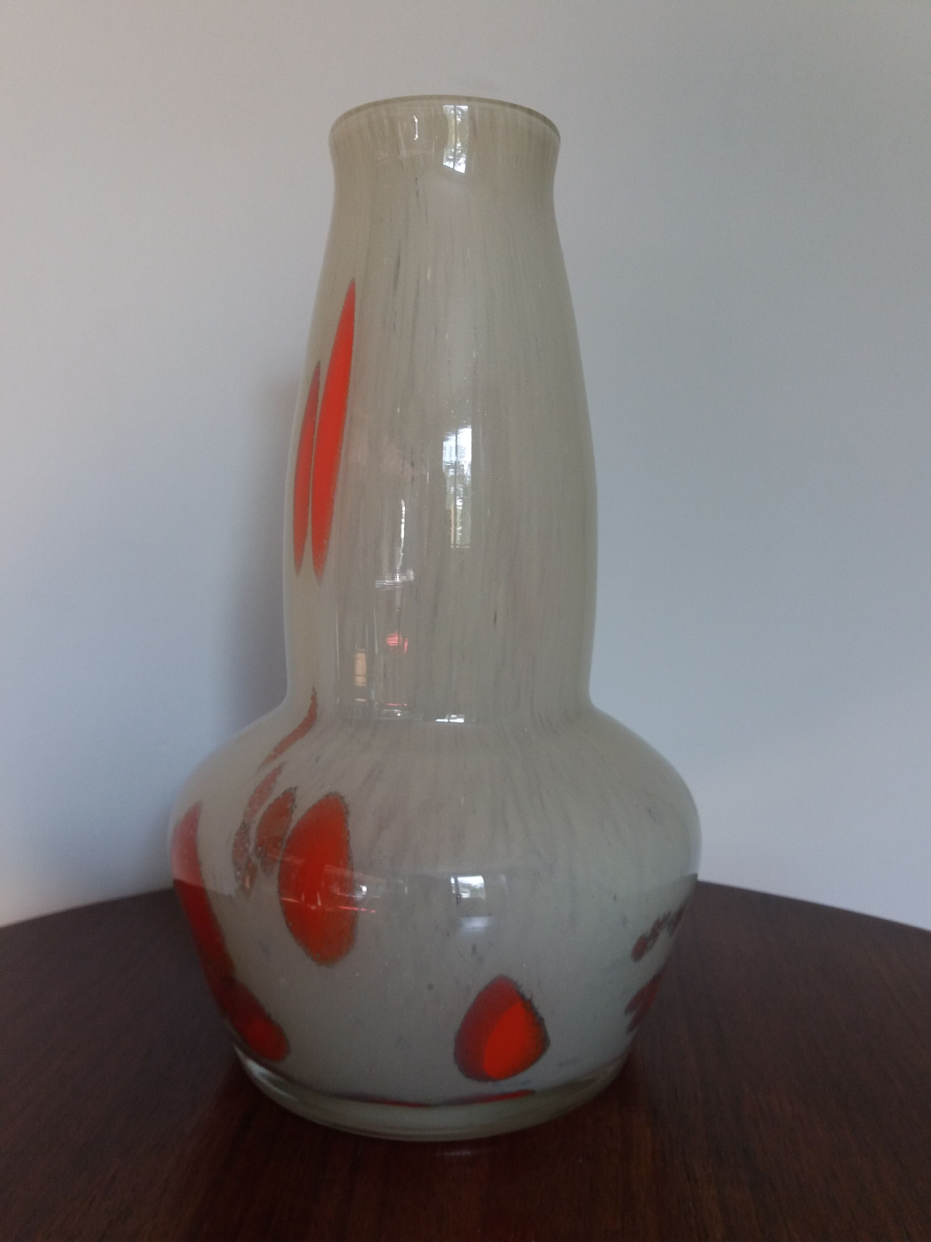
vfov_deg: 63.4
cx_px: 466
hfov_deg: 49.7
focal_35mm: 28
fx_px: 1004
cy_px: 621
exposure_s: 1/33
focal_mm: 3.7
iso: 64
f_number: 1.9
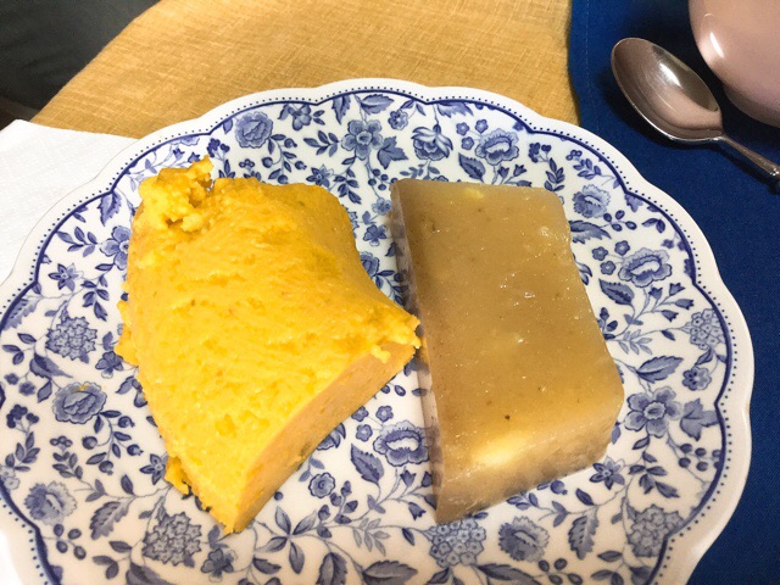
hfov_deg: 58.4
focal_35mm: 31
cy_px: 292
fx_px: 699
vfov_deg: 45.4
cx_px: 390
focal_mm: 3.3
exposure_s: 1/30
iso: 50
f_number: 2.4
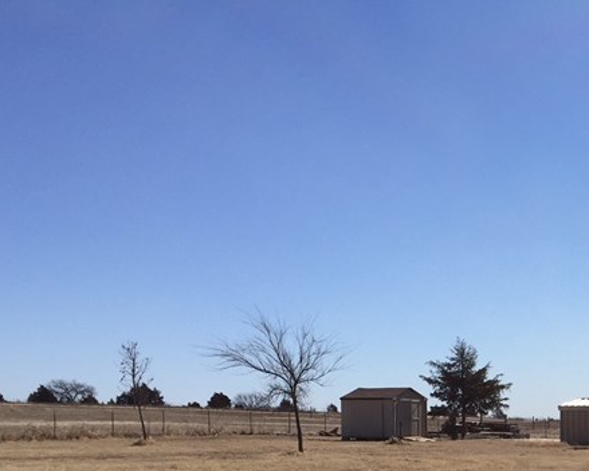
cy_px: 494
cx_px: 594
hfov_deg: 27.1
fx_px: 1150
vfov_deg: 22.1
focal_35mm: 66
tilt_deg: -1.2
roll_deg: +0.2
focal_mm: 4.15
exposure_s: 1/3597
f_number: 2.2
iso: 32
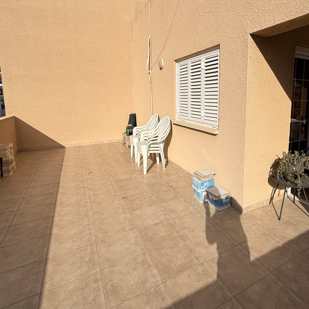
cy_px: 127
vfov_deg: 71.5
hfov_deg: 69.7
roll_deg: -1.7
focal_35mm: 21
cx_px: 210
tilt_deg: -7.5
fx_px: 212
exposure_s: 1/5618
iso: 40
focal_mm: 2.22
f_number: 2.2
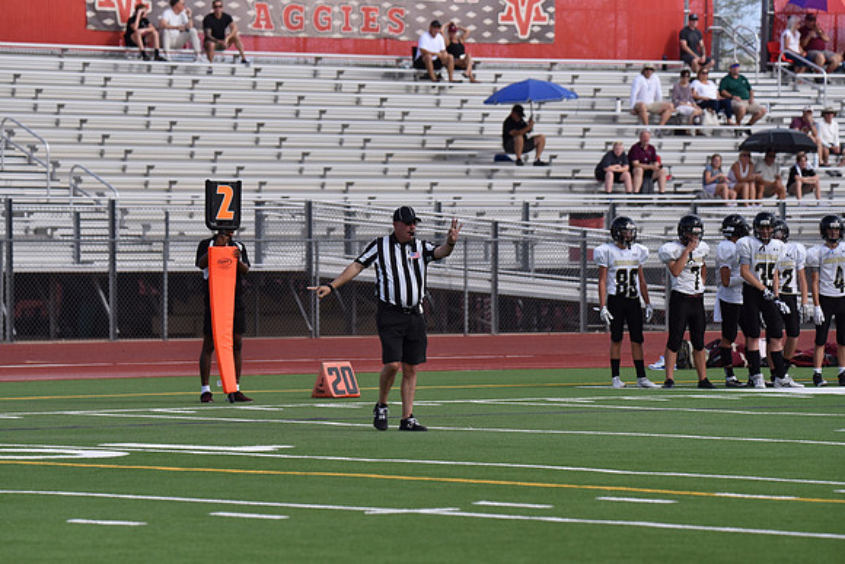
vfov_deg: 5.7
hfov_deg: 8.6
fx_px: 5634
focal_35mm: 240
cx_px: 422
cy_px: 282
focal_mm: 240
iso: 900
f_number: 5.6
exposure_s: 1/4000
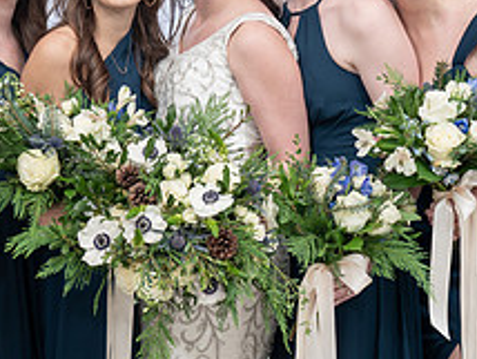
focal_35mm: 96
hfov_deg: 20.4
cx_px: 227
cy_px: 100
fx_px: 1324
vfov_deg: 15.4
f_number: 4
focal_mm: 35
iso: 64
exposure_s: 1/250
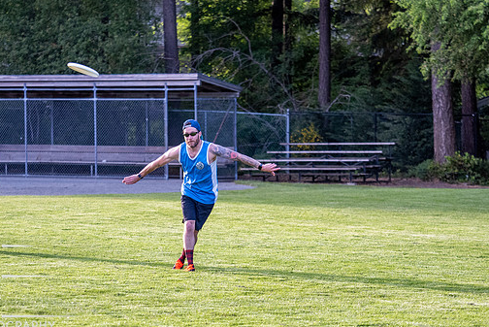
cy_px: 183
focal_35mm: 209
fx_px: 2841
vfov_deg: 6.6
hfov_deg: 9.8
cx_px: 241
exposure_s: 1/1000
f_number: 2.8
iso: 1000
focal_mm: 82
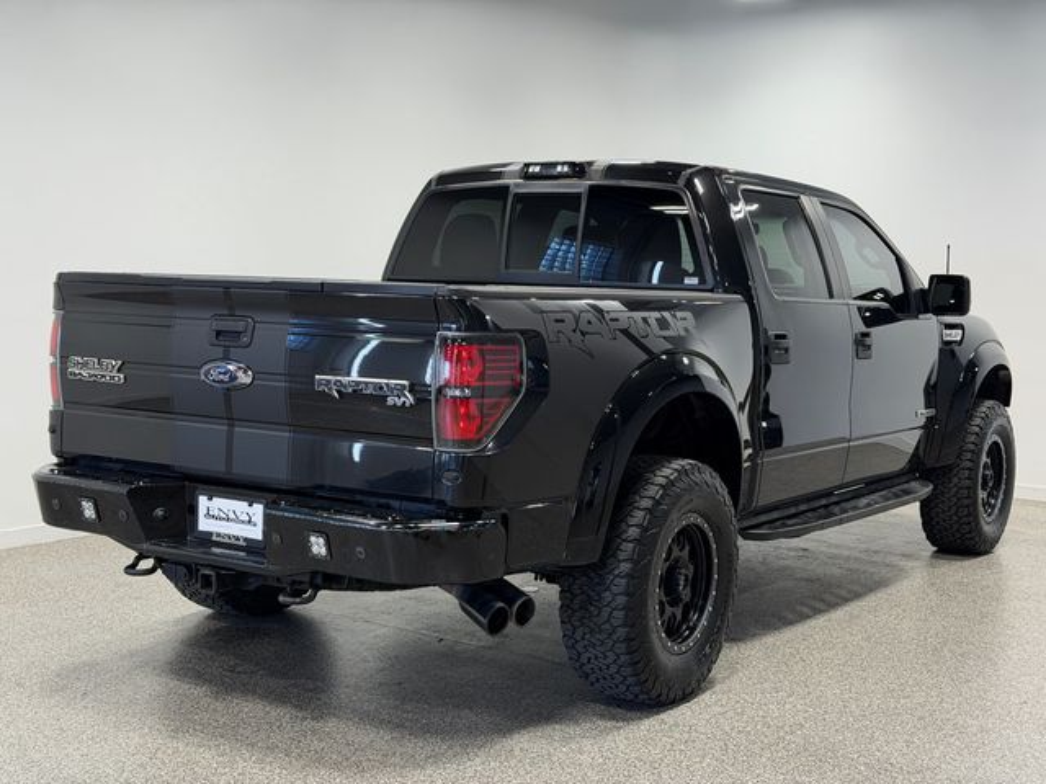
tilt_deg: -4.0
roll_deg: -2.3
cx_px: 523
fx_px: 1450
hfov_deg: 39.7
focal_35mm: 48
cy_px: 392
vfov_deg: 30.3
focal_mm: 6.76
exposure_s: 1/129
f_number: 1.78
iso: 50
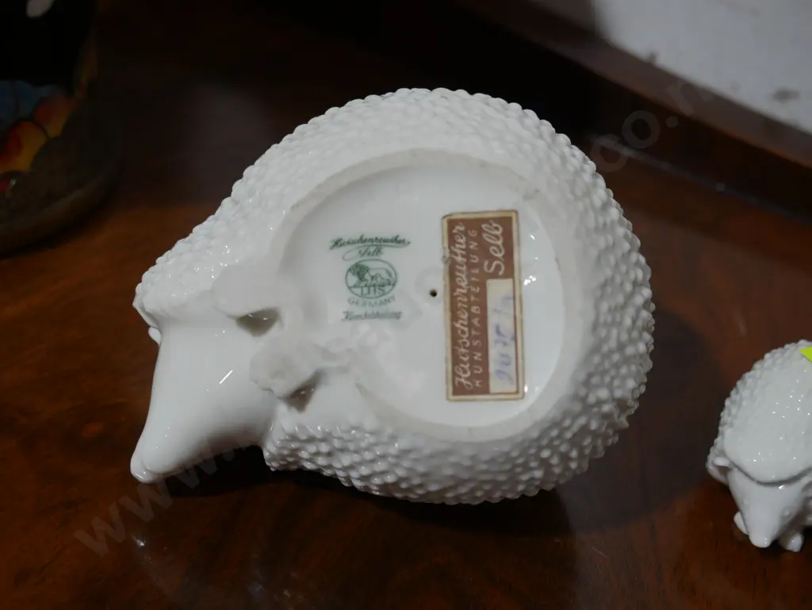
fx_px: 1173
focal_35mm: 50
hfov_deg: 38.2
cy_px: 305
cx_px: 406
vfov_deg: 29.1
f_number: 5.3
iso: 400
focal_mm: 25
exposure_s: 1/60
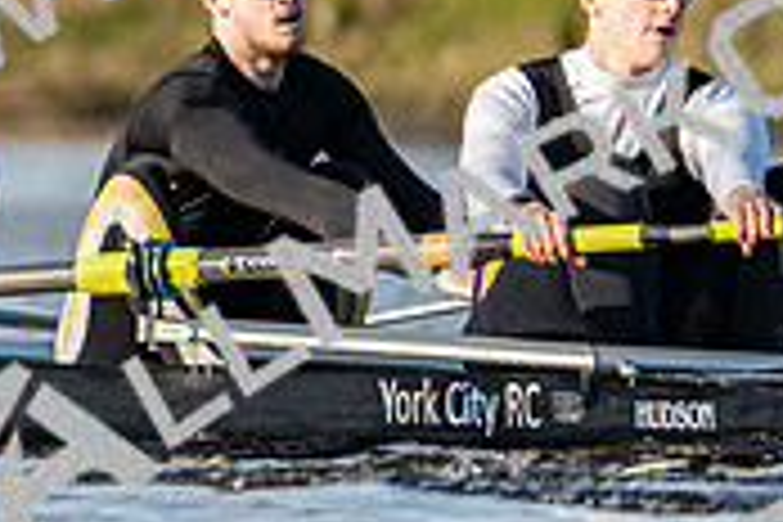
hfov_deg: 1.0
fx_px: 43584
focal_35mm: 2004
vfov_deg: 0.7
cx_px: -405
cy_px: 151
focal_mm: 600
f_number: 6.3
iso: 800
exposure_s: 1/2000
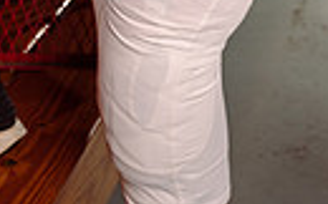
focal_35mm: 148
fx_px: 1322
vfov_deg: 8.1
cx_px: 116
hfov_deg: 14.1
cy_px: -297
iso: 320
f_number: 7.1
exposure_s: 1/200
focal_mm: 42
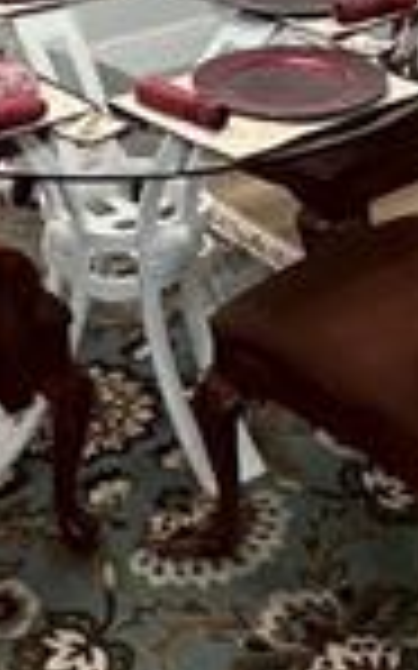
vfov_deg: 26.3
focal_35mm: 71
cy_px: -103
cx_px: 162
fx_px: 1295
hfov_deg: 18.3
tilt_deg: -12.8
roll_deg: +1.6
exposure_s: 1/120
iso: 125
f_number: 1.8
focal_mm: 1.57
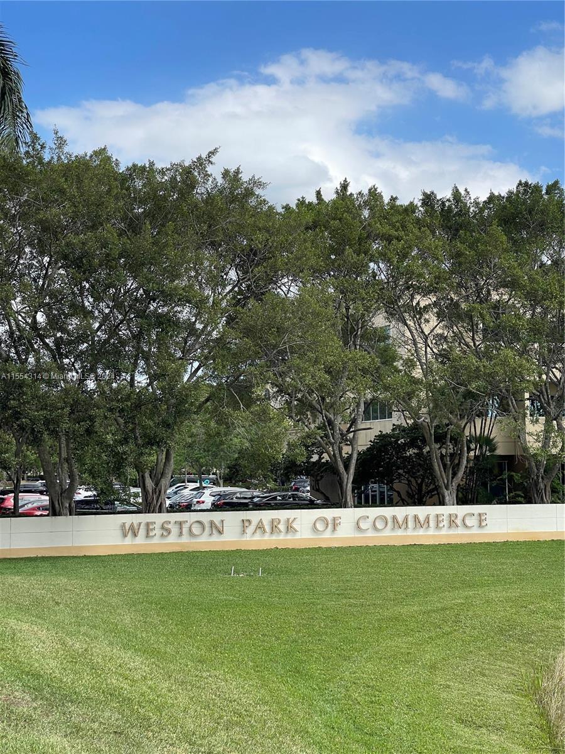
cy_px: 377
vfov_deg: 30.3
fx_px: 1393
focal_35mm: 64
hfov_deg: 22.9
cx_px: 282
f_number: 2.2
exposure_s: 1/874
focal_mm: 7.5
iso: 20
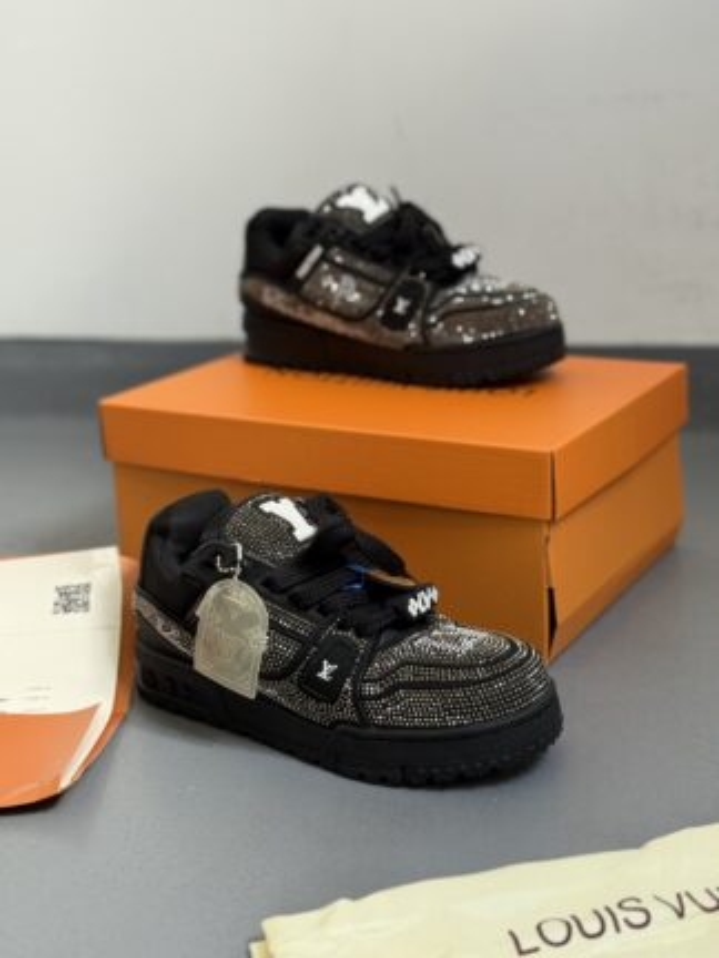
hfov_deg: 30.3
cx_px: 360
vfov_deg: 39.7
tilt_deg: -17.2
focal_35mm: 48
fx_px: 1329
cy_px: 479
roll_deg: +2.8
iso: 160
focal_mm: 6.76
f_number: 1.78
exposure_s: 1/60
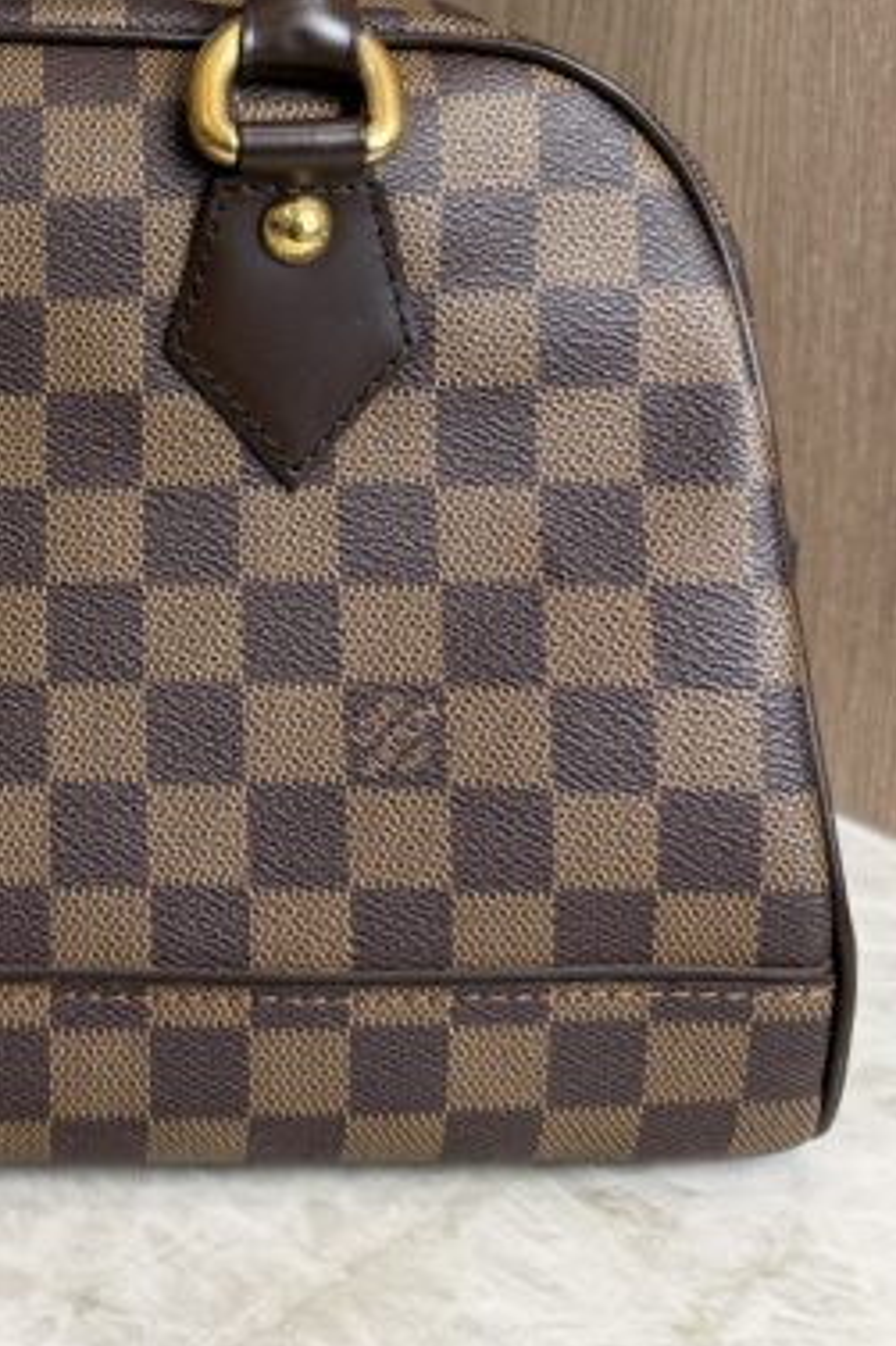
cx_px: -86
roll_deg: +0.9
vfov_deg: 36.3
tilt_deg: -12.1
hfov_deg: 23.9
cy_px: 268
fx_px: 1980
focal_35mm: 53
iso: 125
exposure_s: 1/120
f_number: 1.78
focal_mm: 6.76
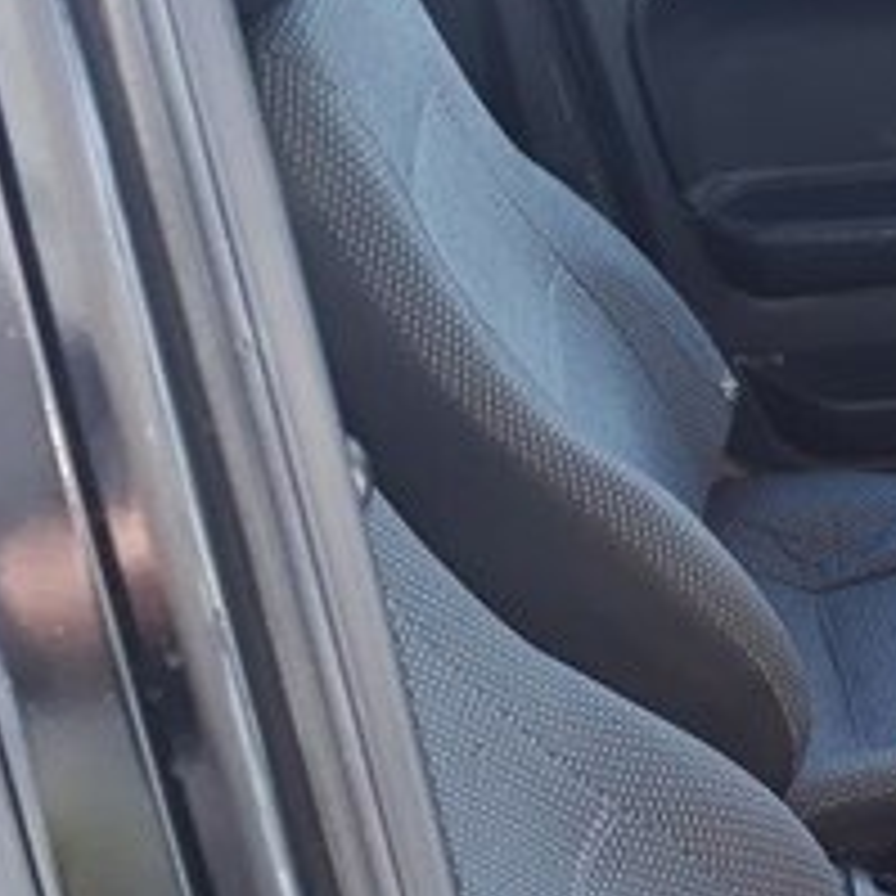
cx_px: 1369
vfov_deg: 21.5
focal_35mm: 79
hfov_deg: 19.1
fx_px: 2313
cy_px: 768
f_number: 1.9
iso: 40
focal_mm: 3.6
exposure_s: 1/50
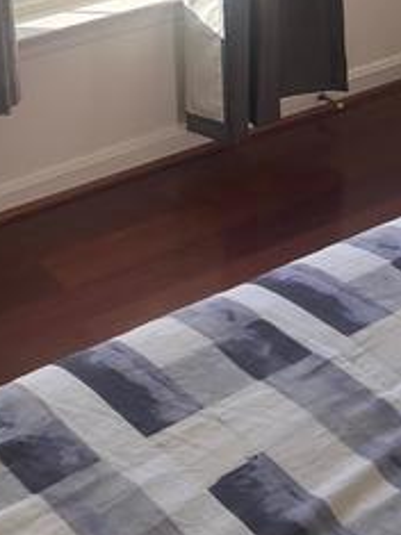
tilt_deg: -14.1
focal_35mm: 85
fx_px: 1314
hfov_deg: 17.2
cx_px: 75
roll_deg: +2.8
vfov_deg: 21.5
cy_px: -100
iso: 50
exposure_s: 1/646
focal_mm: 5.7
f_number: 1.5
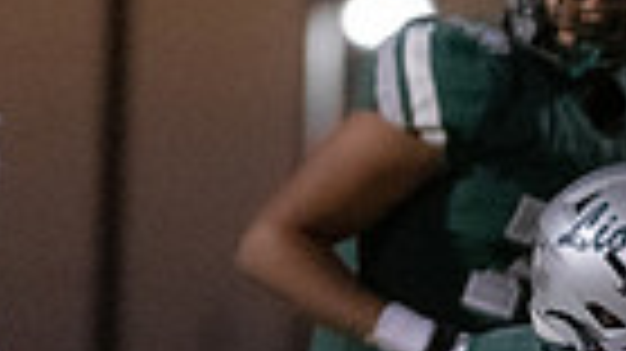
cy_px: 516
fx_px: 28501
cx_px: 1049
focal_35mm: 1718
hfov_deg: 1.3
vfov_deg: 0.7
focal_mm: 200
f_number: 2.8
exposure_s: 1/1250
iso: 5000
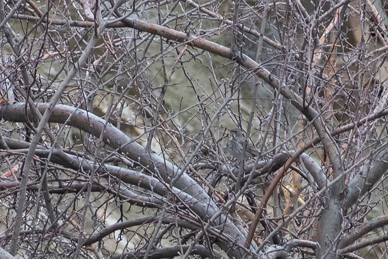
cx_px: 194
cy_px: 130
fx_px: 8083
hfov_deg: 2.7
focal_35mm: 750
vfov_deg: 1.8
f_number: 6.3
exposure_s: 1/800
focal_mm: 500
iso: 640
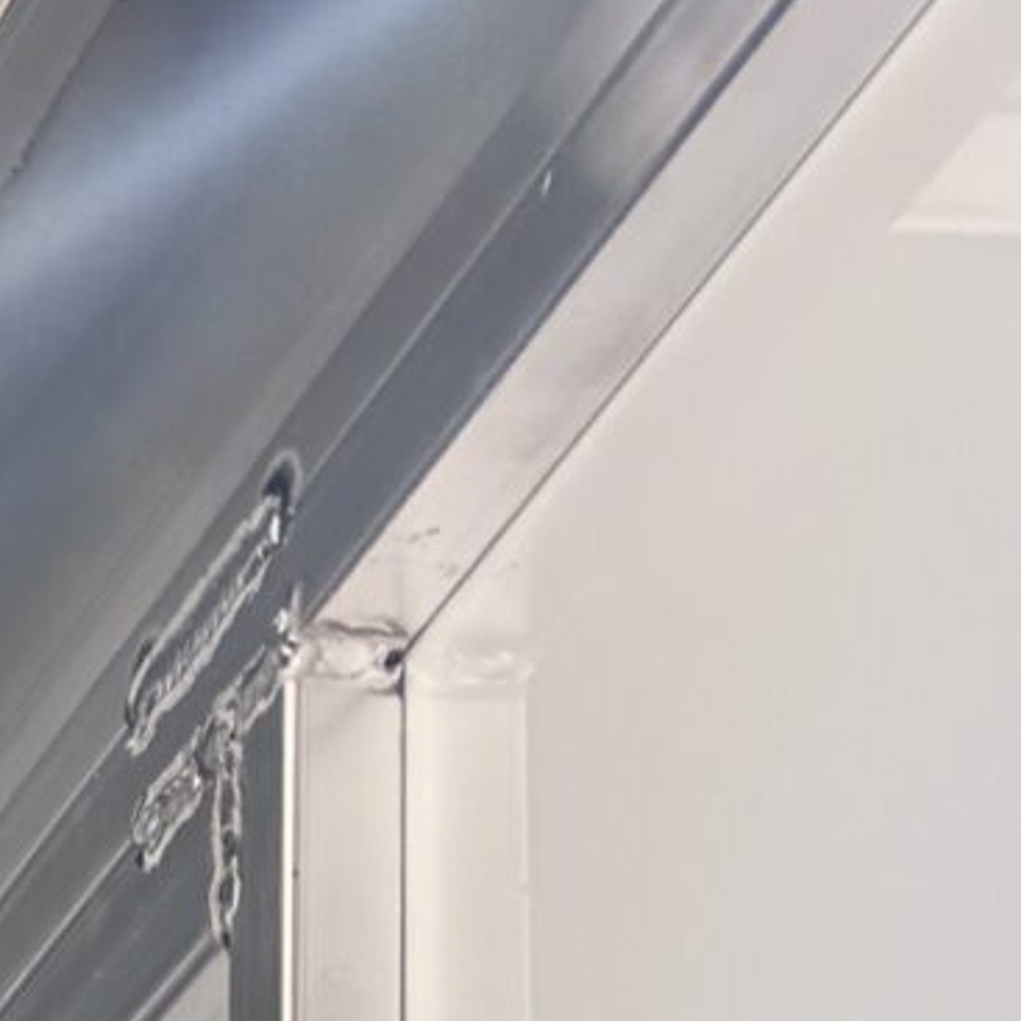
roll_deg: +2.1
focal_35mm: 148
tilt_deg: -0.3
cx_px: -1519
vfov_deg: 8.6
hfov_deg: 10.1
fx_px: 4939
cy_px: 3533
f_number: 1.78
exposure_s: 1/925
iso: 80
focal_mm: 6.76
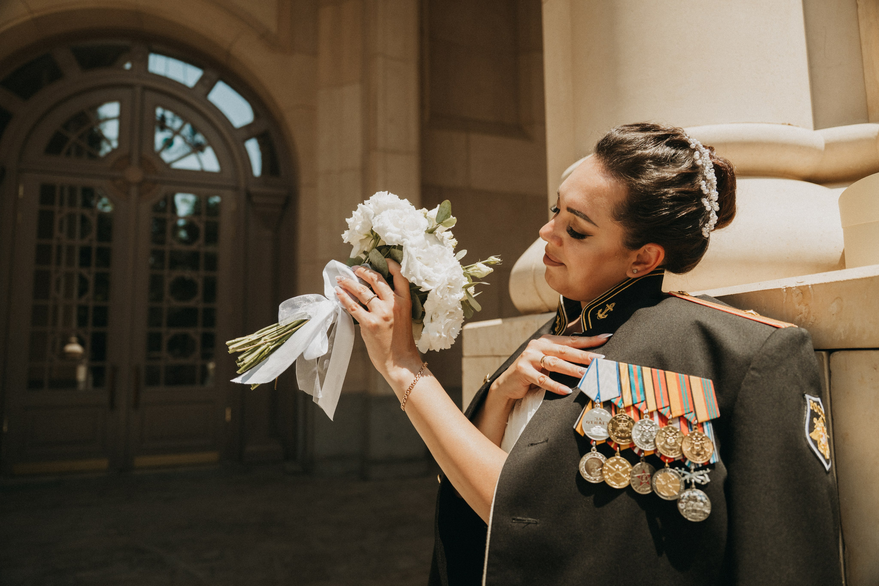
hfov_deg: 73.7
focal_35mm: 24
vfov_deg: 53.1
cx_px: 440
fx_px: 586
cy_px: 293
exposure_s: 1/500
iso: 500
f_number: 2.8
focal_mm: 24
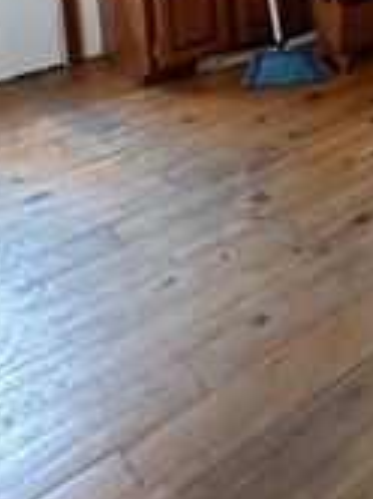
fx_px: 778
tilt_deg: -9.9
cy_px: -141
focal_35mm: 54
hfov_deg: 22.4
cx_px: 553
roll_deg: -0.2
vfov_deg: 29.2
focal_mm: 2.22
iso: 500
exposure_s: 1/60
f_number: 2.2
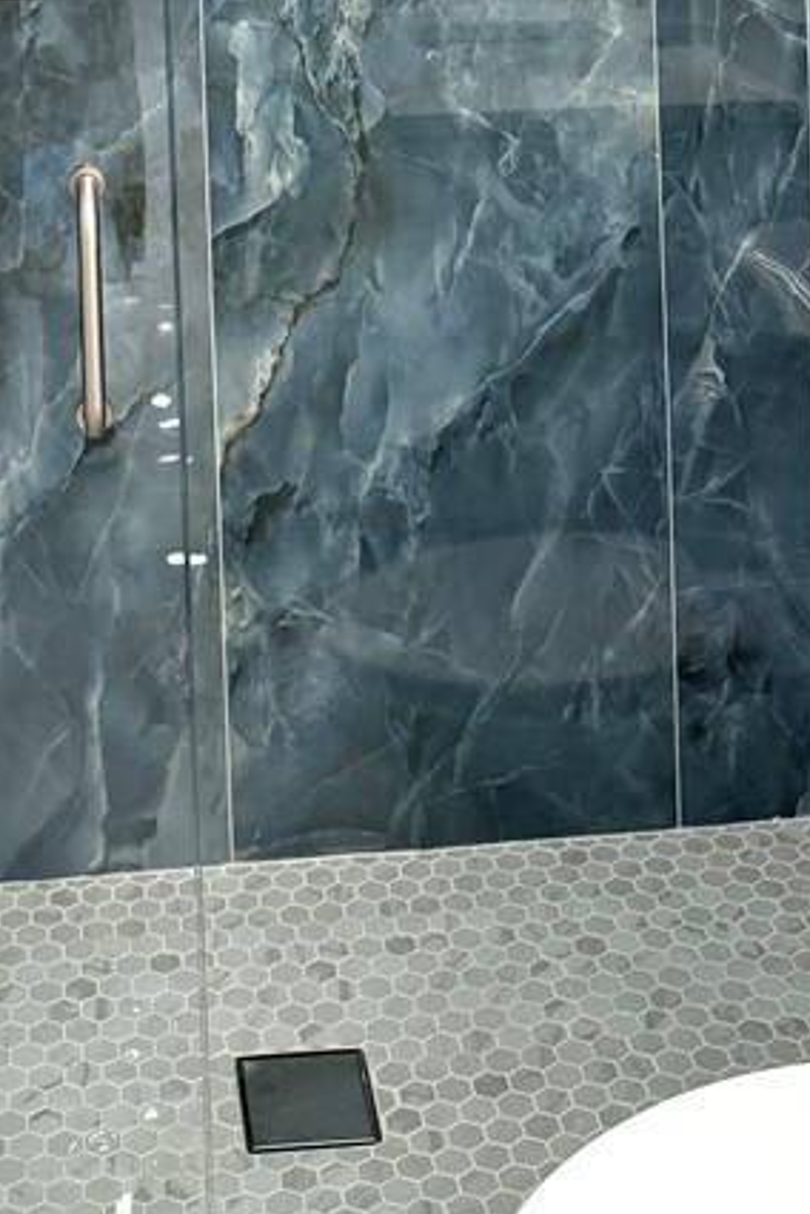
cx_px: 180
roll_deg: +2.1
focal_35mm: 60
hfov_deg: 22.4
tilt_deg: -2.7
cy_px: -234
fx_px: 2025
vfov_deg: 29.0
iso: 200
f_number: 1.78
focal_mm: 6.76
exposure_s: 1/193
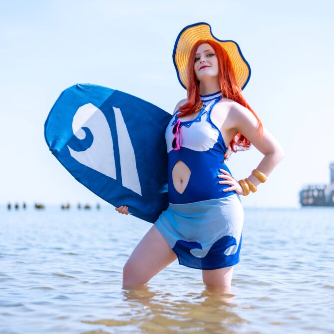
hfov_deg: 26.5
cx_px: 176
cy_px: 169
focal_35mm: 65
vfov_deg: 26.5
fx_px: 710
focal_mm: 50
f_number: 1.8
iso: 100
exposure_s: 1/2500
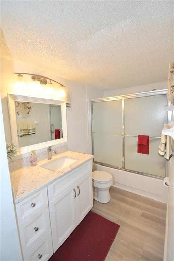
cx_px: 87
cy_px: 130
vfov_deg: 100.4
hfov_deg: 77.3
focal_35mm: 15
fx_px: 109
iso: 400
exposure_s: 1/125
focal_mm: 10
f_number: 5.6
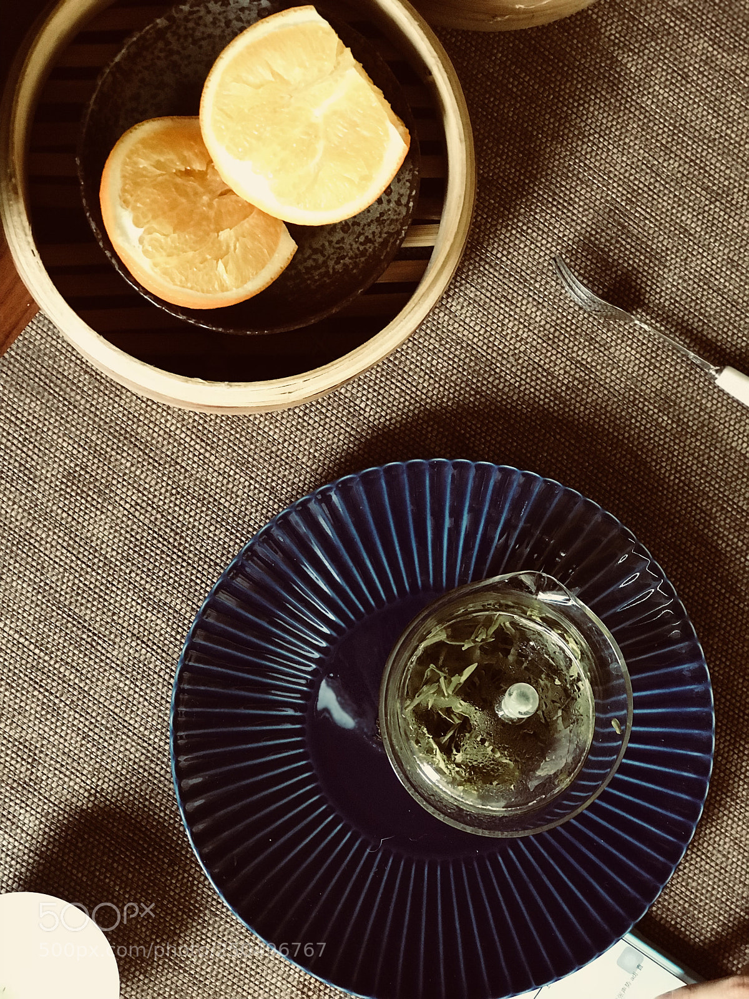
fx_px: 1644
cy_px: 500
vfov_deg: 33.8
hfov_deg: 25.7
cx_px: 374
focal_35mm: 57
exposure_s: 1/50
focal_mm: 6.6
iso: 640
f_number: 2.8
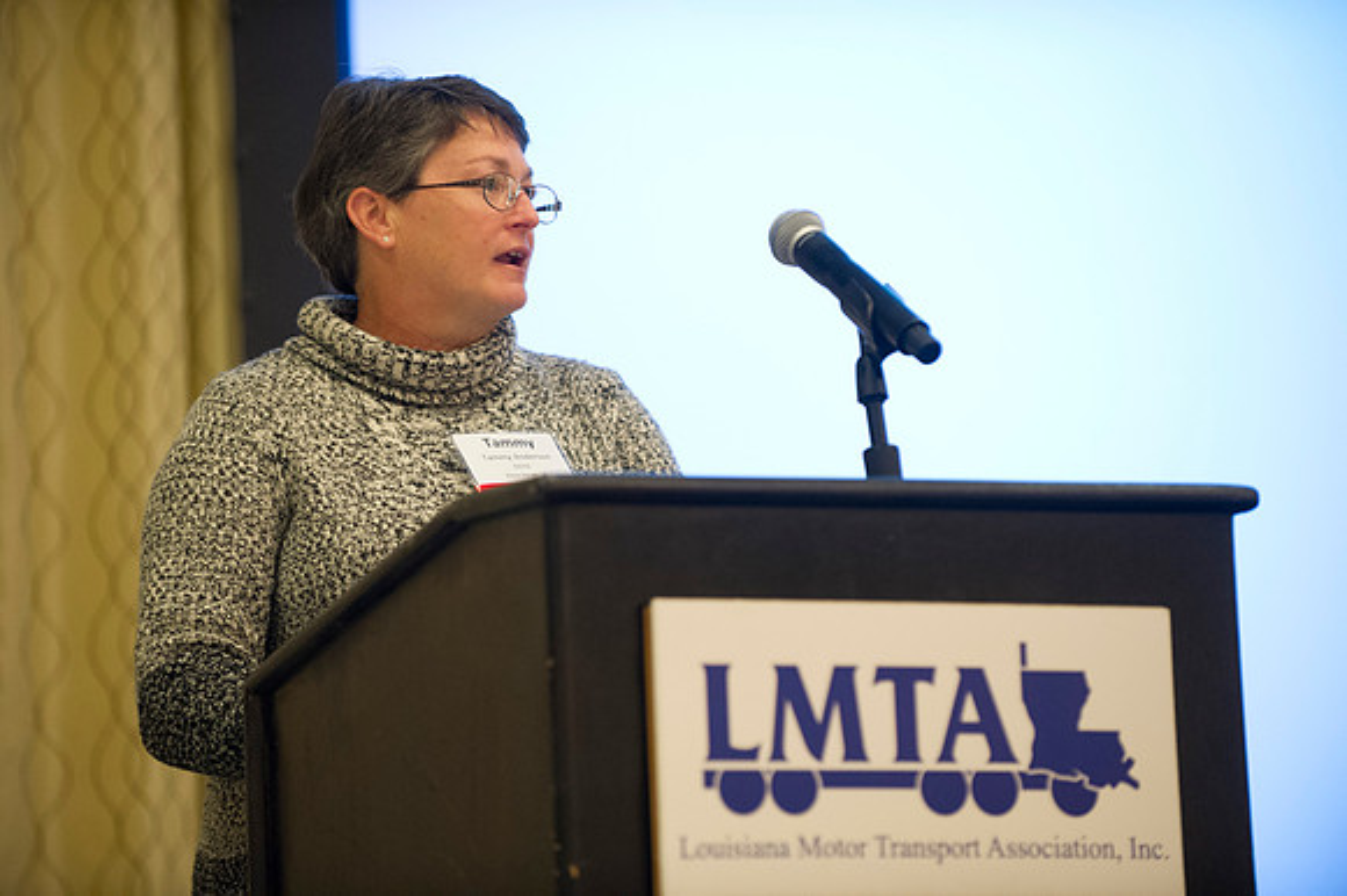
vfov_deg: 8.6
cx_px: 674
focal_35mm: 160
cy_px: 448
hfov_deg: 12.8
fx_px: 5983
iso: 3200
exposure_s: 1/60
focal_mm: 160
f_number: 2.8
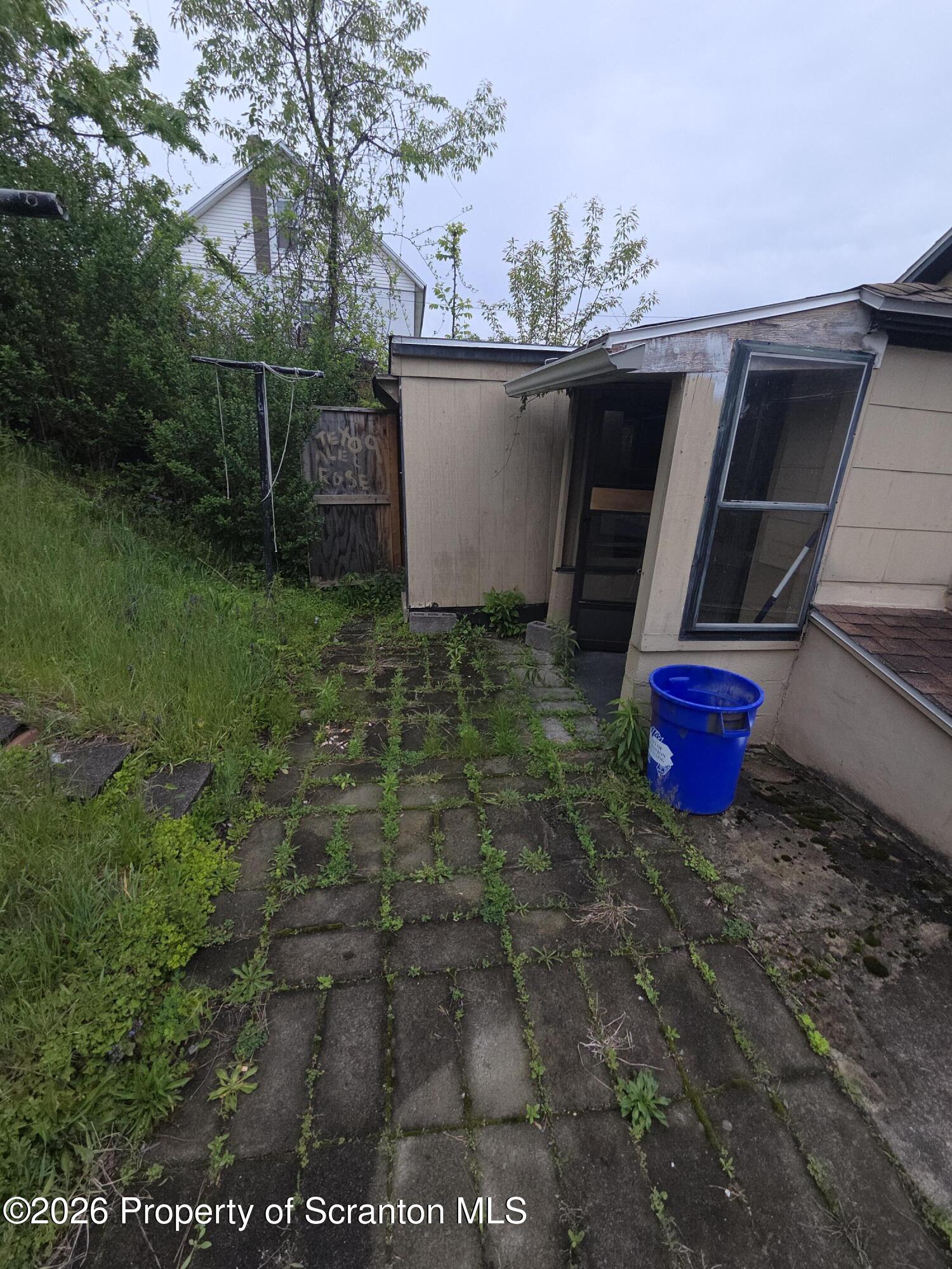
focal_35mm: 13
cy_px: 634
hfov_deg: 89.9
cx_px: 476
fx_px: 477
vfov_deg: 106.2
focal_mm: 2.2
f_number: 2.2
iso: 50
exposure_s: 1/976
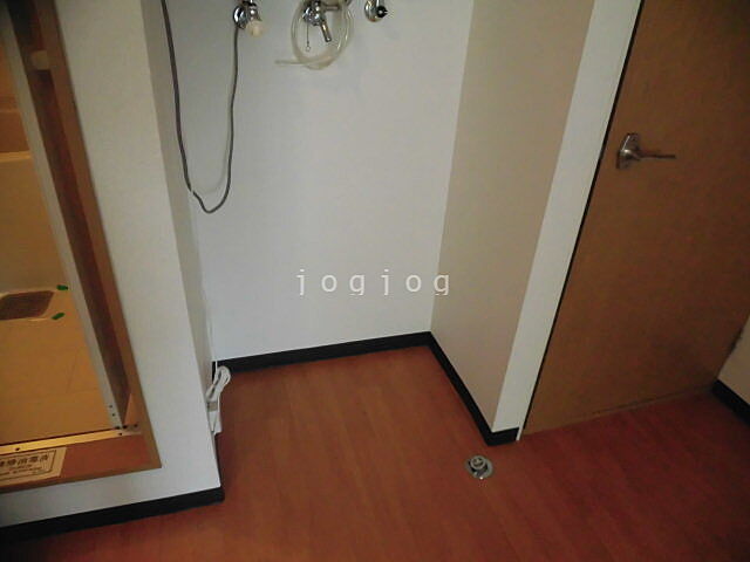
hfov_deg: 71.6
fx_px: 520
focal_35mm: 24
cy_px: 281
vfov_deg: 56.8
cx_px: 375
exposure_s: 1/125
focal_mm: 4.3
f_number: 3.1
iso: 800
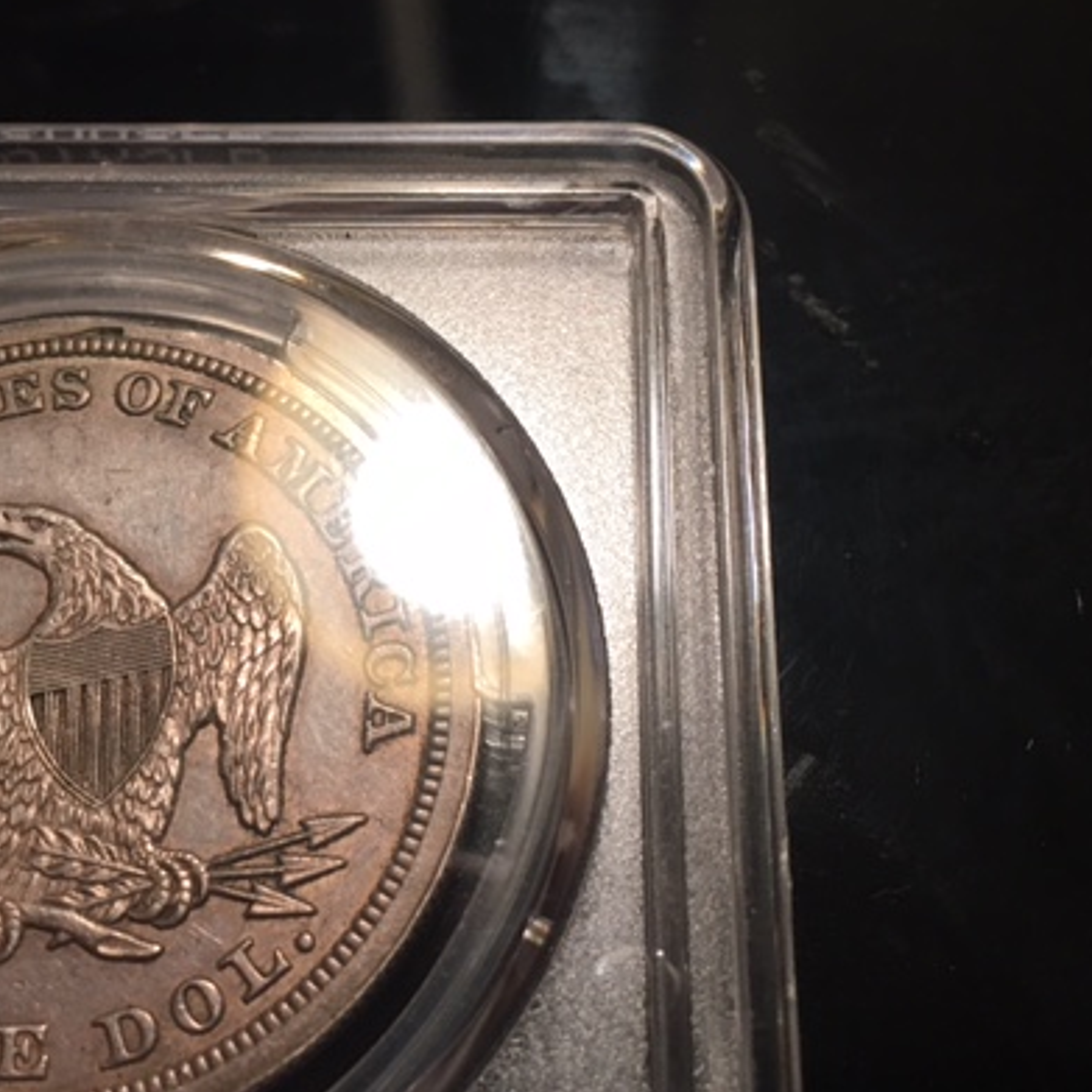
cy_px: 556
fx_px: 1499
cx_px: 397
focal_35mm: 42
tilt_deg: -66.1
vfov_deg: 40.0
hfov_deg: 39.7
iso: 40
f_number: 2.2
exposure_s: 1/30
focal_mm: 4.15
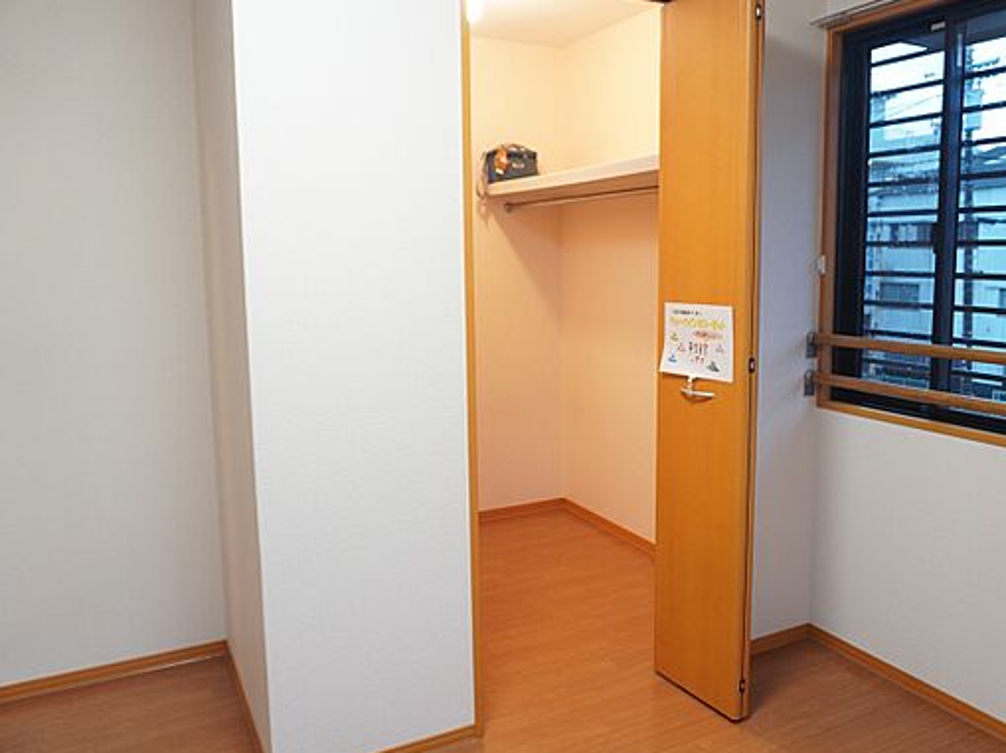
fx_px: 842
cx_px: 585
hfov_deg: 61.3
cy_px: 357
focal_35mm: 29
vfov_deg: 48.2
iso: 800
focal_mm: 16
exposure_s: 1/30
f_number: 3.5
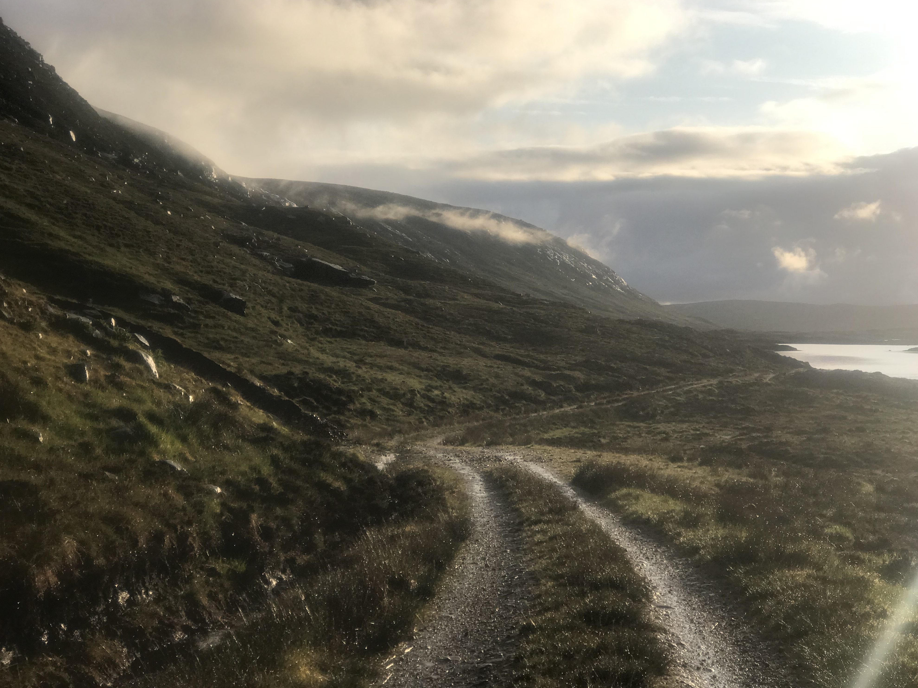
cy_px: 340
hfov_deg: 33.2
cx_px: 464
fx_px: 1538
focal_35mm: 58
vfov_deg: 25.2
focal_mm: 6.6
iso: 20
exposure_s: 1/921
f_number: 2.8
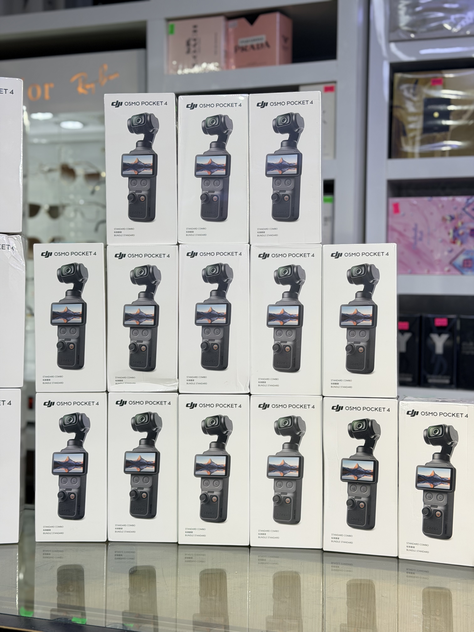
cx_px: 237
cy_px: 316
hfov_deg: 30.3
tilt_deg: -2.5
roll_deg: -0.8
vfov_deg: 39.7
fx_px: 876
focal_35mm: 48
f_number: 1.78
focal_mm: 6.76
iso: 64
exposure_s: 1/687
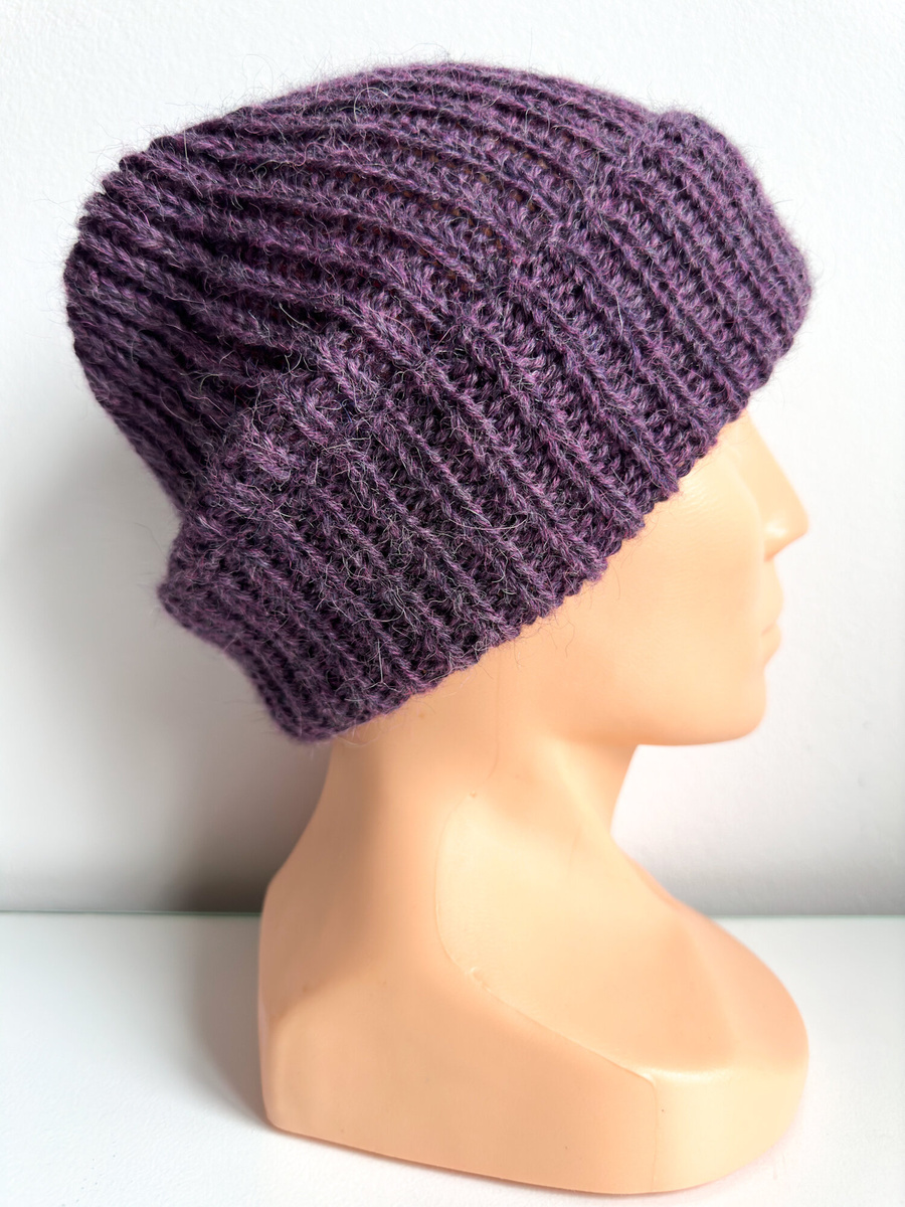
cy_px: 604
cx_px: 452
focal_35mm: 24
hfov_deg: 56.8
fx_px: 837
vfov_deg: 71.6
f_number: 1.8
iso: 200
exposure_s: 1/60
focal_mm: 6.86
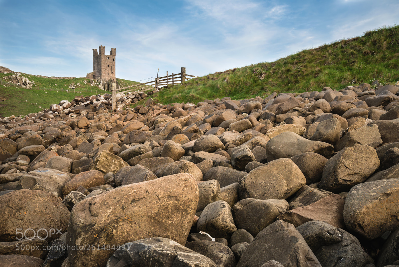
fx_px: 388
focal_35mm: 35
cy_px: 134
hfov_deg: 54.4
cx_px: 200
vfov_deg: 37.9
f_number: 16
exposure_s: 1/8
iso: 100
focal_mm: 35
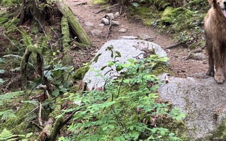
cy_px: -19
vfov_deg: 19.6
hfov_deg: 32.4
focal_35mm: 63
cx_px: 139
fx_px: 388
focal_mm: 6.86
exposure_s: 1/121
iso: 160
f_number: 1.78
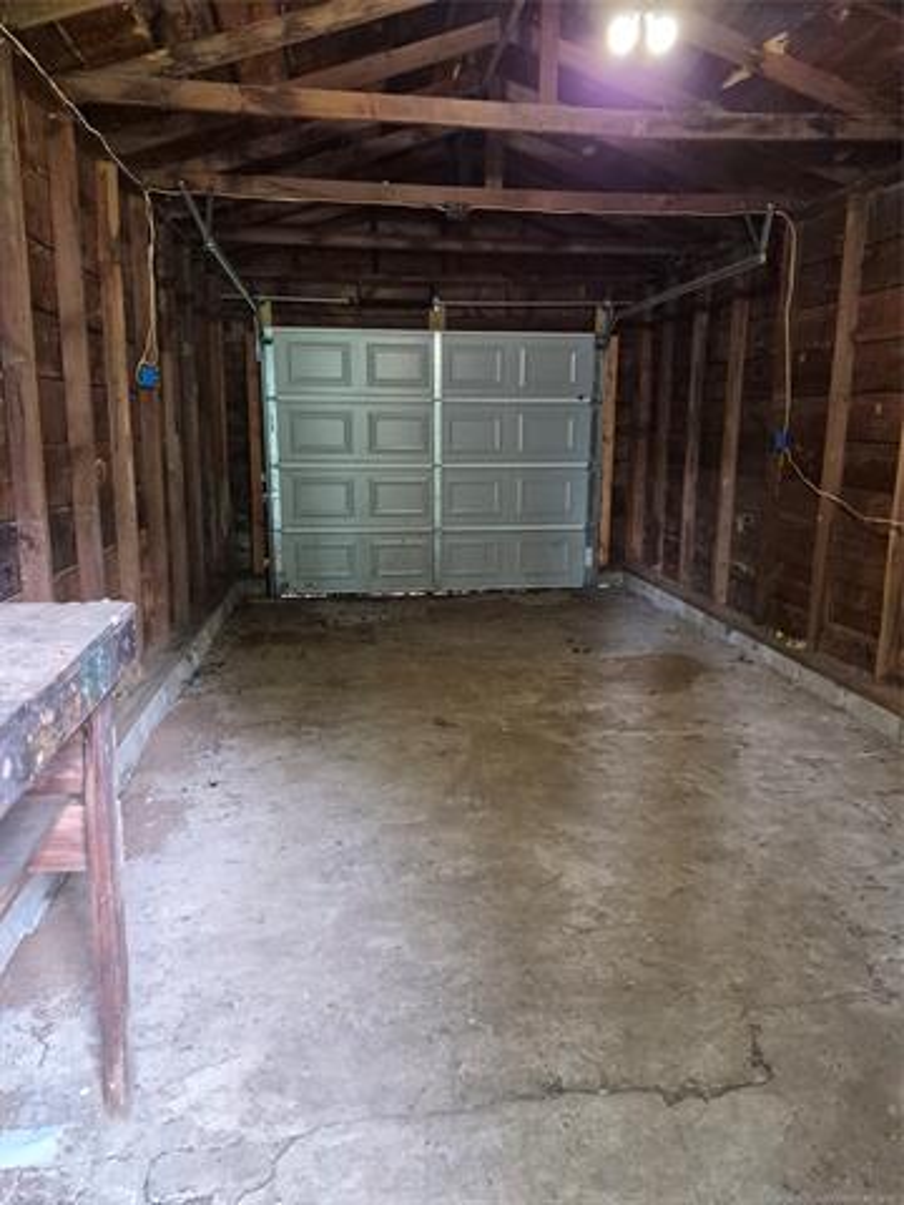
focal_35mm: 23
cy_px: 602
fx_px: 801
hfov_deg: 58.9
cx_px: 452
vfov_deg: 73.9
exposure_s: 1/120
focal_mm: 5.4
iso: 1000
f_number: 1.8
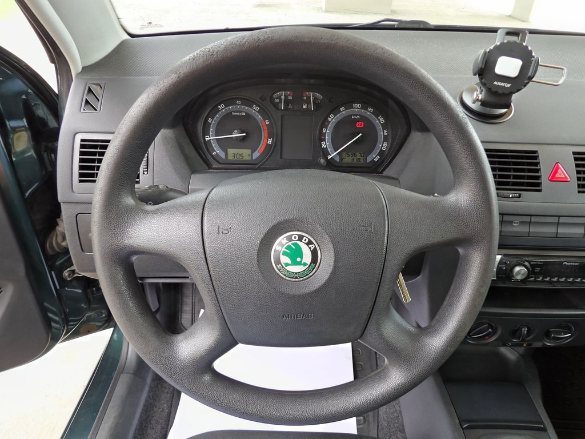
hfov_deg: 71.6
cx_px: 292
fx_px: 406
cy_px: 220
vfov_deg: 56.8
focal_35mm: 24
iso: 100
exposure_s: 1/20
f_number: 3.2
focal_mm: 4.3
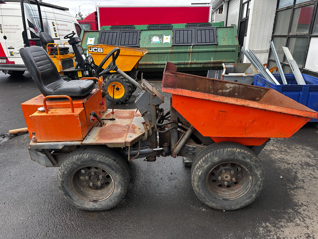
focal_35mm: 24
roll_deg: -0.7
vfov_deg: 56.8
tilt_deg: -15.4
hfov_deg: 71.6
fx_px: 220
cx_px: 159
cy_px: 120
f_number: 1.78
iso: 80
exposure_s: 1/714
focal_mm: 6.86
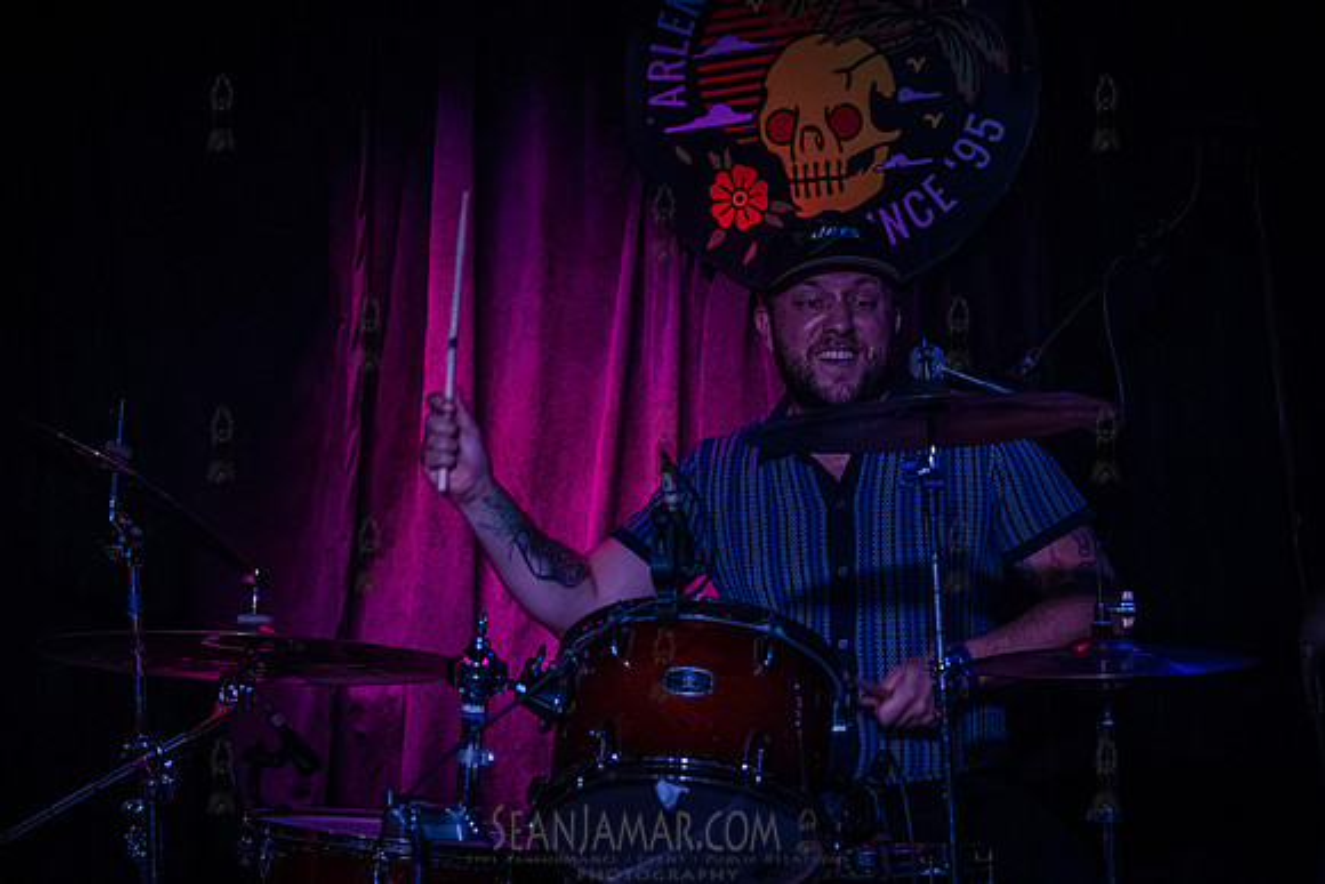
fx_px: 3139
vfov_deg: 16.0
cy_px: 445
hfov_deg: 23.8
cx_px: 622
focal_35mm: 85
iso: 16000
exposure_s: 1/320
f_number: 3.2
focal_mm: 77
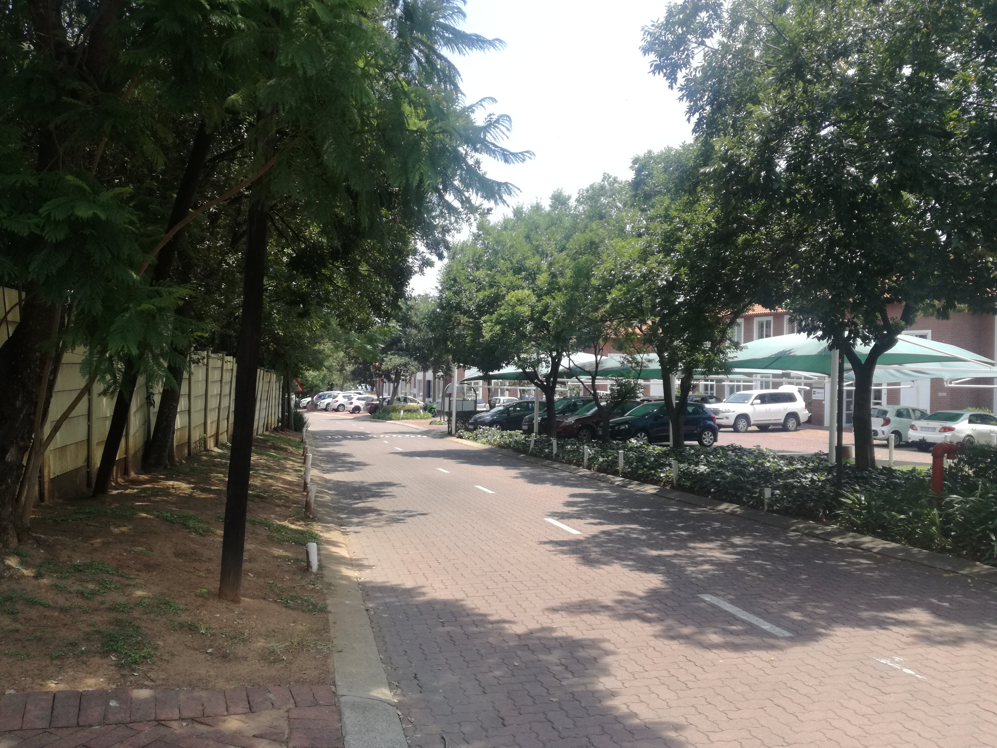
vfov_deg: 51.4
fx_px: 778
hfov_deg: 65.3
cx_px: 498
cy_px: 374
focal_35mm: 27
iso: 50
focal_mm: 3.79
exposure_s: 1/598
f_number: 2
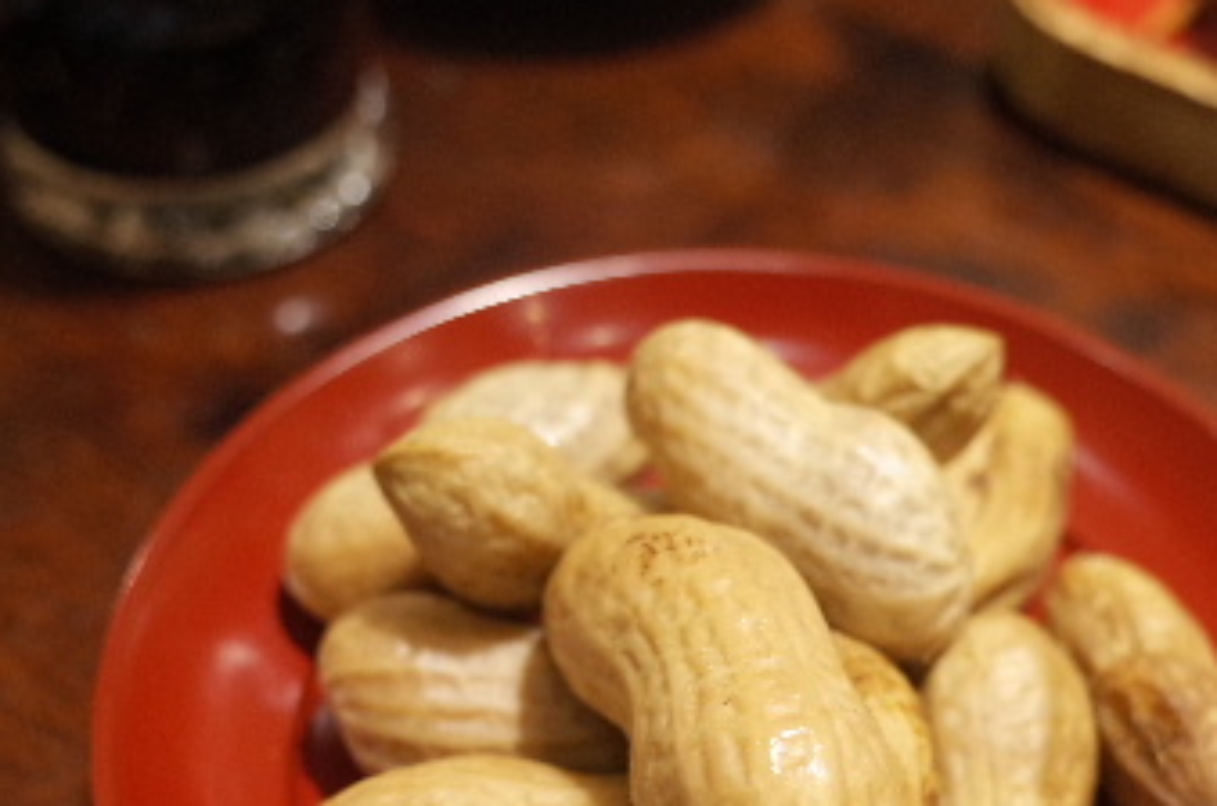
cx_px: 742
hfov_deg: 37.4
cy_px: 720
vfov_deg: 24.7
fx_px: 1788
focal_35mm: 53
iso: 800
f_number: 2.8
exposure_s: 1/15
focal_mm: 18.3
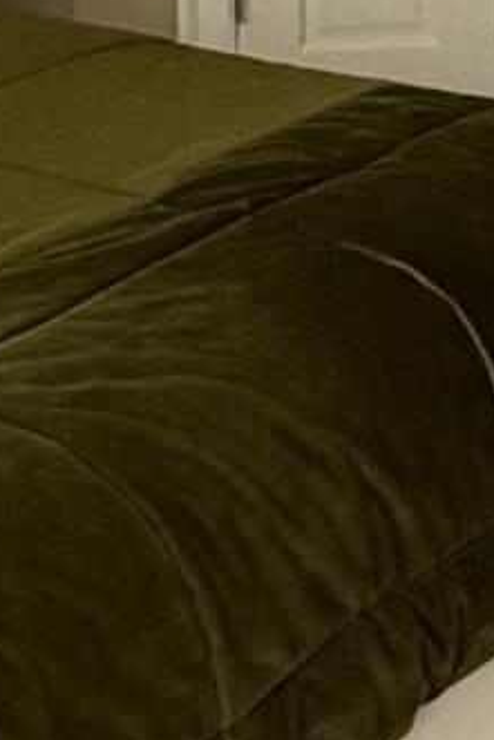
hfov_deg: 10.4
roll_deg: +0.1
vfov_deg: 15.5
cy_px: 190
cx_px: 279
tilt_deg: -19.7
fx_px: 2714
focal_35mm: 132
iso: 100
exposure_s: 1/121
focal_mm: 2.22
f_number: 2.2
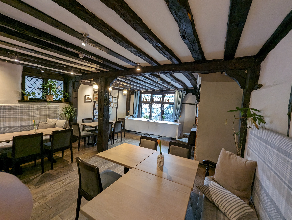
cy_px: 110
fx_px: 110
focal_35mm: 13
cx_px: 146
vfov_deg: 90.1
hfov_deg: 106.1
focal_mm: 1.95
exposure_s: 1/33.3
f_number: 2.2
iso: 118
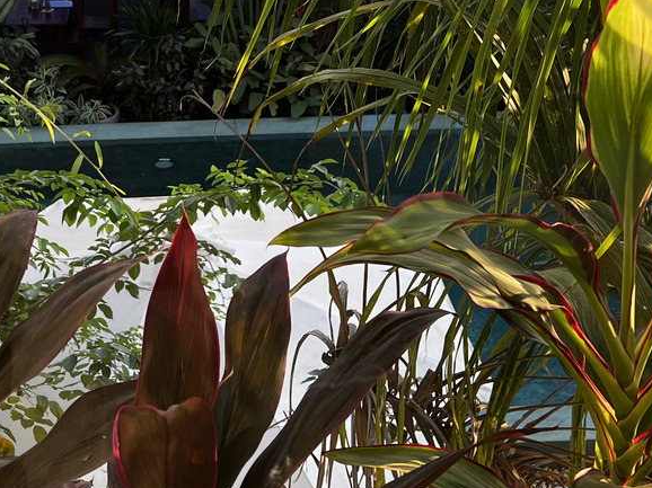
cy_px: 24
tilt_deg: -18.8
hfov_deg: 26.9
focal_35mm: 72
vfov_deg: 19.9
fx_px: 1356
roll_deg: +1.5
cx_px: 230
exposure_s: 1/283
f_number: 1.5
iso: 40
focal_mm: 5.7
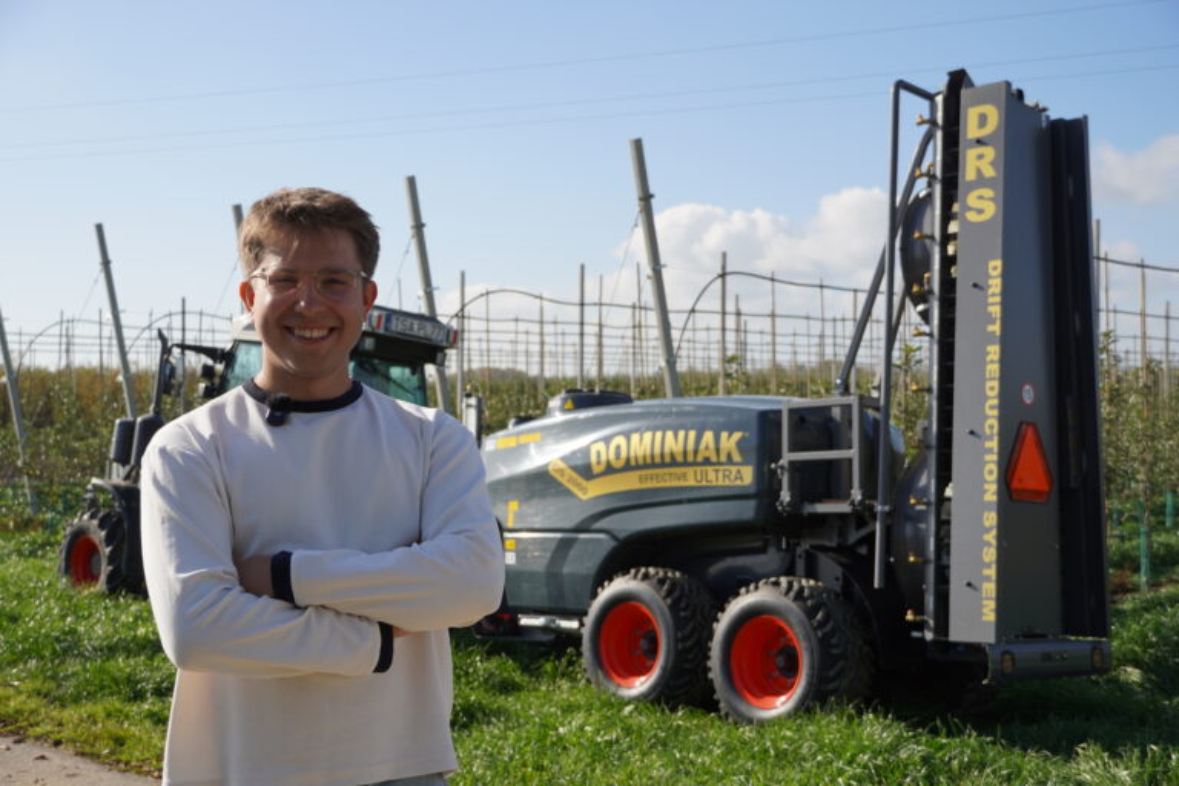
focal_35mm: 48
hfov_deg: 41.1
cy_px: 393
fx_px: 1572
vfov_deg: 28.1
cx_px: 590
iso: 100
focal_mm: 32
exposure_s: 1/640
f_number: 4.5
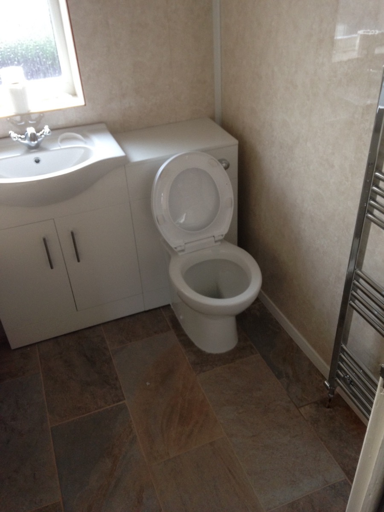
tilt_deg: -33.4
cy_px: 256
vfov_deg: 55.4
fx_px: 488
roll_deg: +1.3
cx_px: 192
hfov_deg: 42.9
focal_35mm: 33
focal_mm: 4.12
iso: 125
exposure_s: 1/20
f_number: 2.4
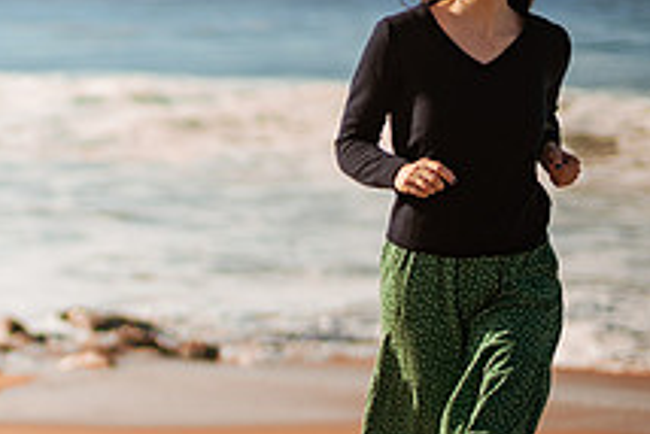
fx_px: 2837
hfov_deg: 12.6
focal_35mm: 157
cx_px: -225
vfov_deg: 8.7
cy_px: 381
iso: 50
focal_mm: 58
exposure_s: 1/6400
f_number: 1.4
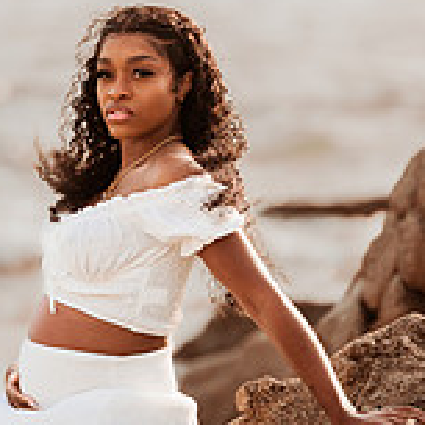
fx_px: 4667
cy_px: 206
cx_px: 90
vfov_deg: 5.2
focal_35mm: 336
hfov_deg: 5.2
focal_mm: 135
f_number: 1.8
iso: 125
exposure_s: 1/4000
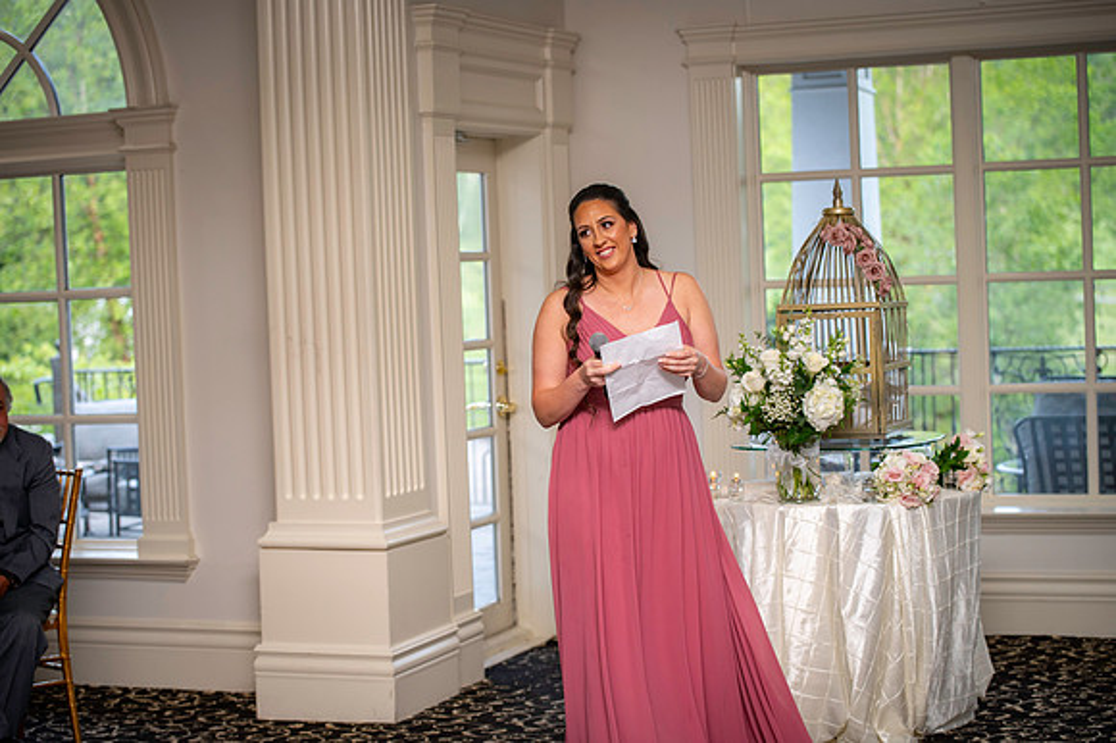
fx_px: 2169
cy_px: 372
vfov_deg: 19.4
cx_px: 558
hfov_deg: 28.9
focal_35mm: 70
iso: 640
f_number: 2.8
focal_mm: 70
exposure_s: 1/125
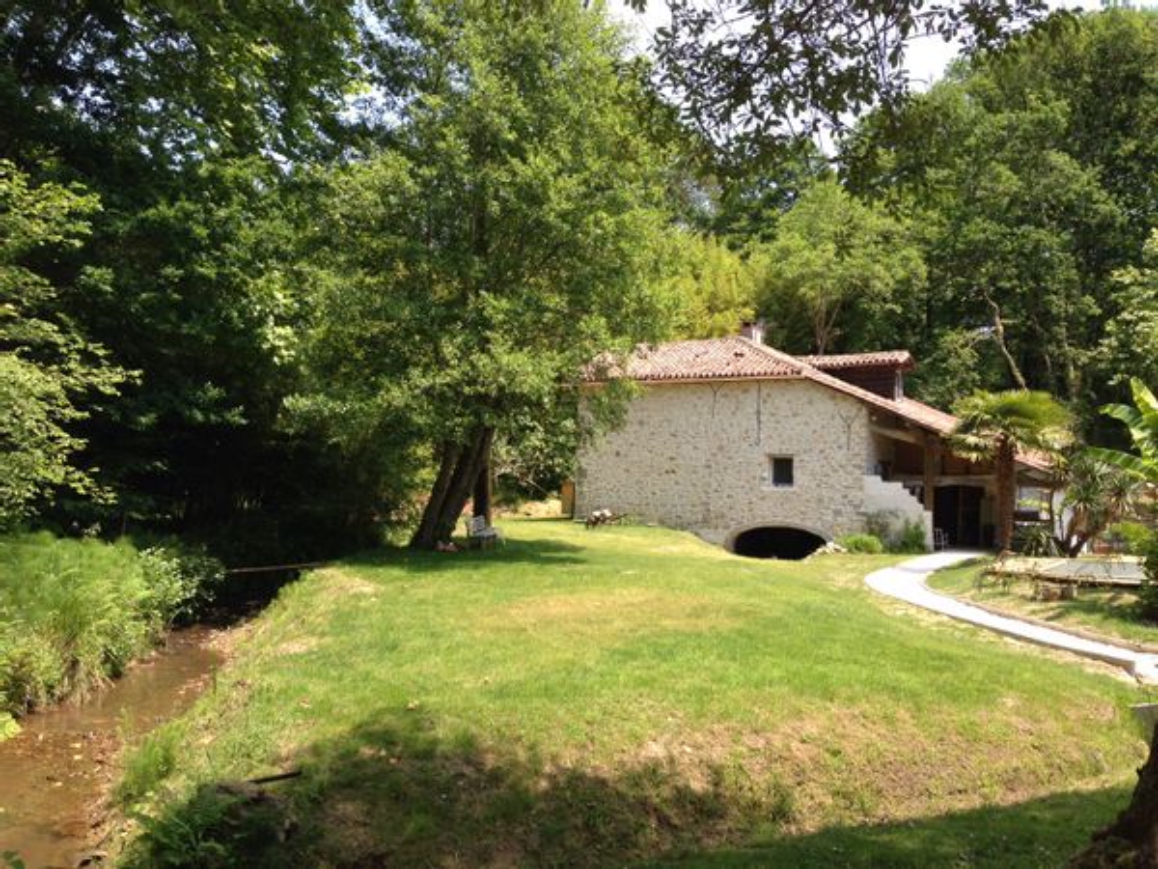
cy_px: 434
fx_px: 1104
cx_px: 579
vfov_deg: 42.9
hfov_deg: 55.4
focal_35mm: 33
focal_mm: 4.12
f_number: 2.4
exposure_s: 1/459
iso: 50
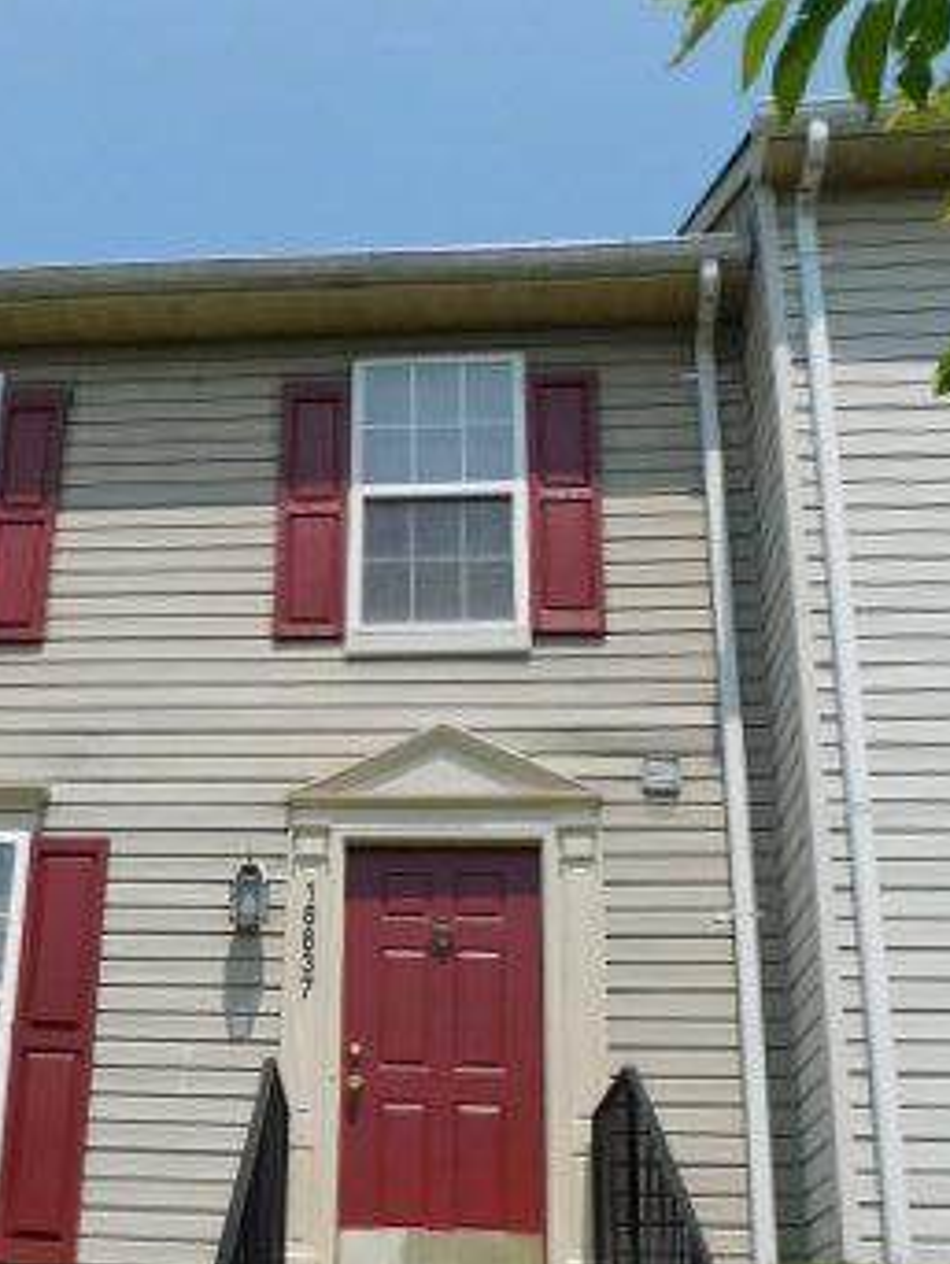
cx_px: 196
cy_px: 942
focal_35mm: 43
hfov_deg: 32.7
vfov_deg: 42.5
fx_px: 1571
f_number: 6
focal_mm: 4
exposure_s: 1/640
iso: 125
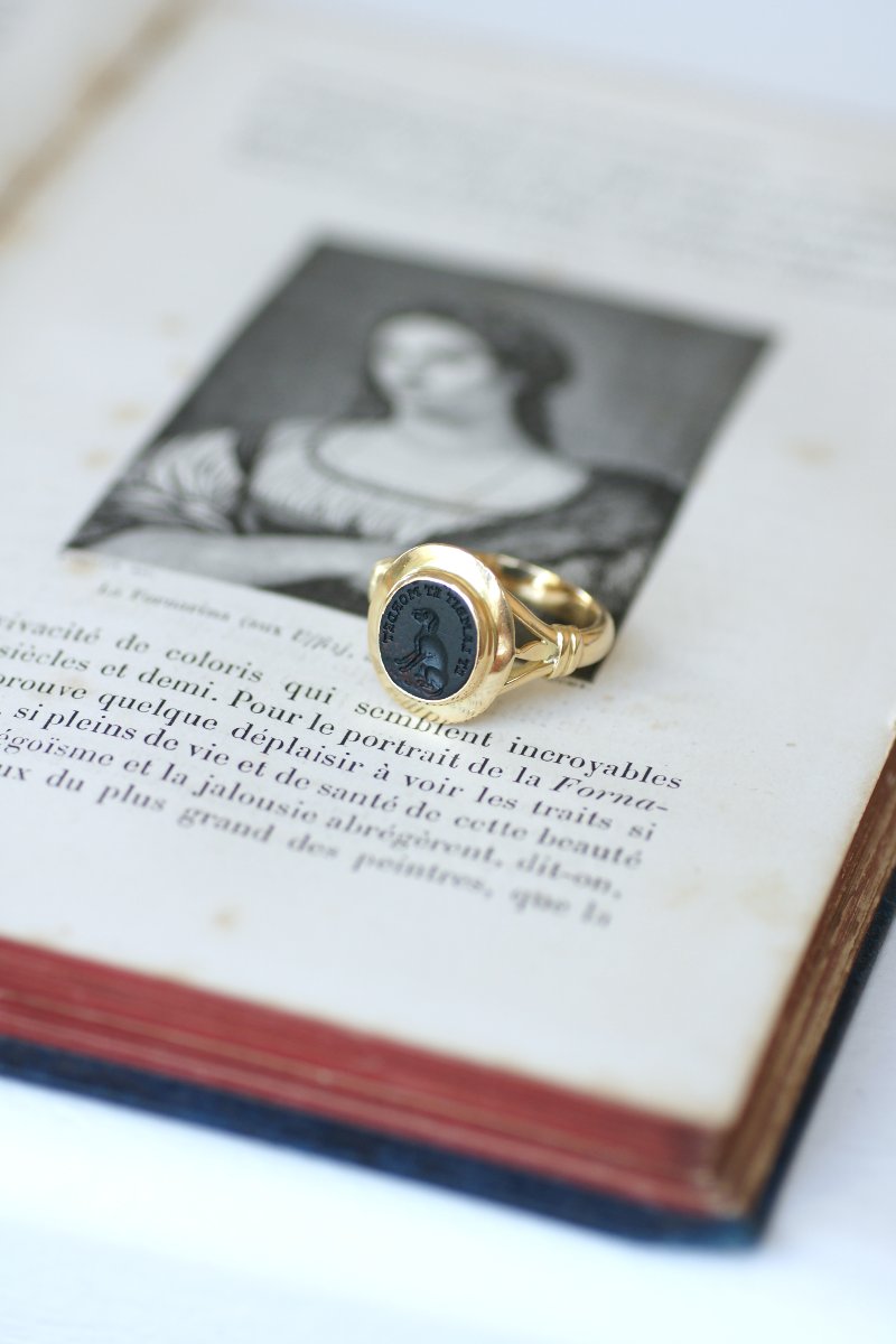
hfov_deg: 13.0
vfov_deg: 19.5
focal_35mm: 105
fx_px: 3920
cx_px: 448
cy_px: 672
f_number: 3.2
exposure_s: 1/125
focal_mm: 70
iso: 200
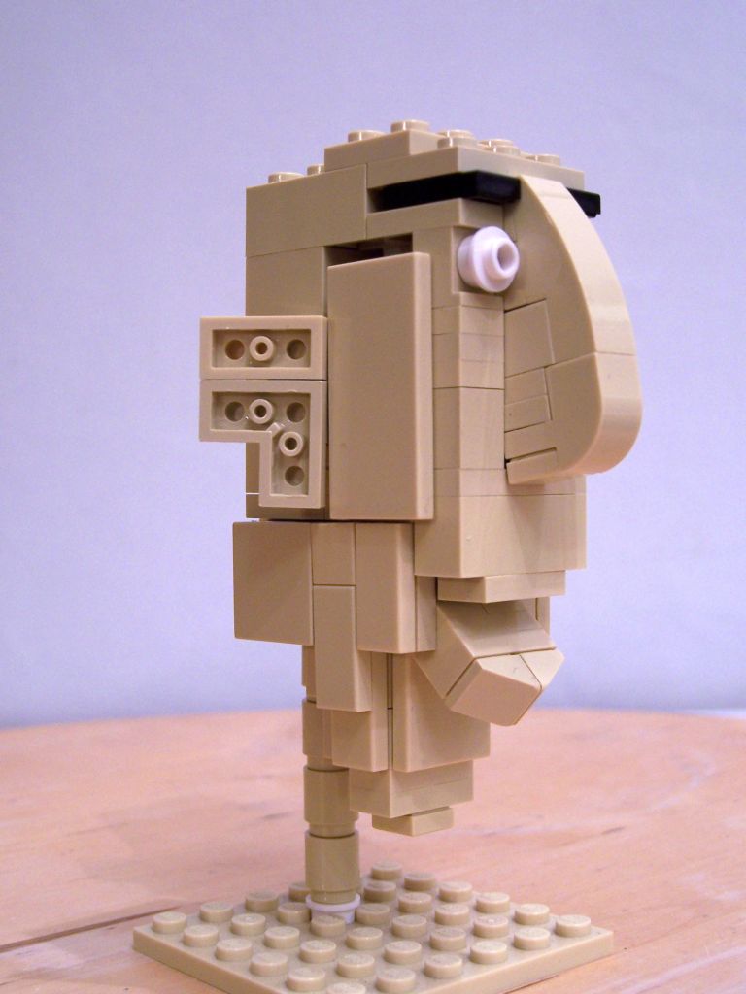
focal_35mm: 56
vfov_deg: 34.3
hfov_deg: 26.1
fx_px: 1609
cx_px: 373
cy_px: 497
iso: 80
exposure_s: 1/4
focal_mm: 9.3
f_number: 3.1
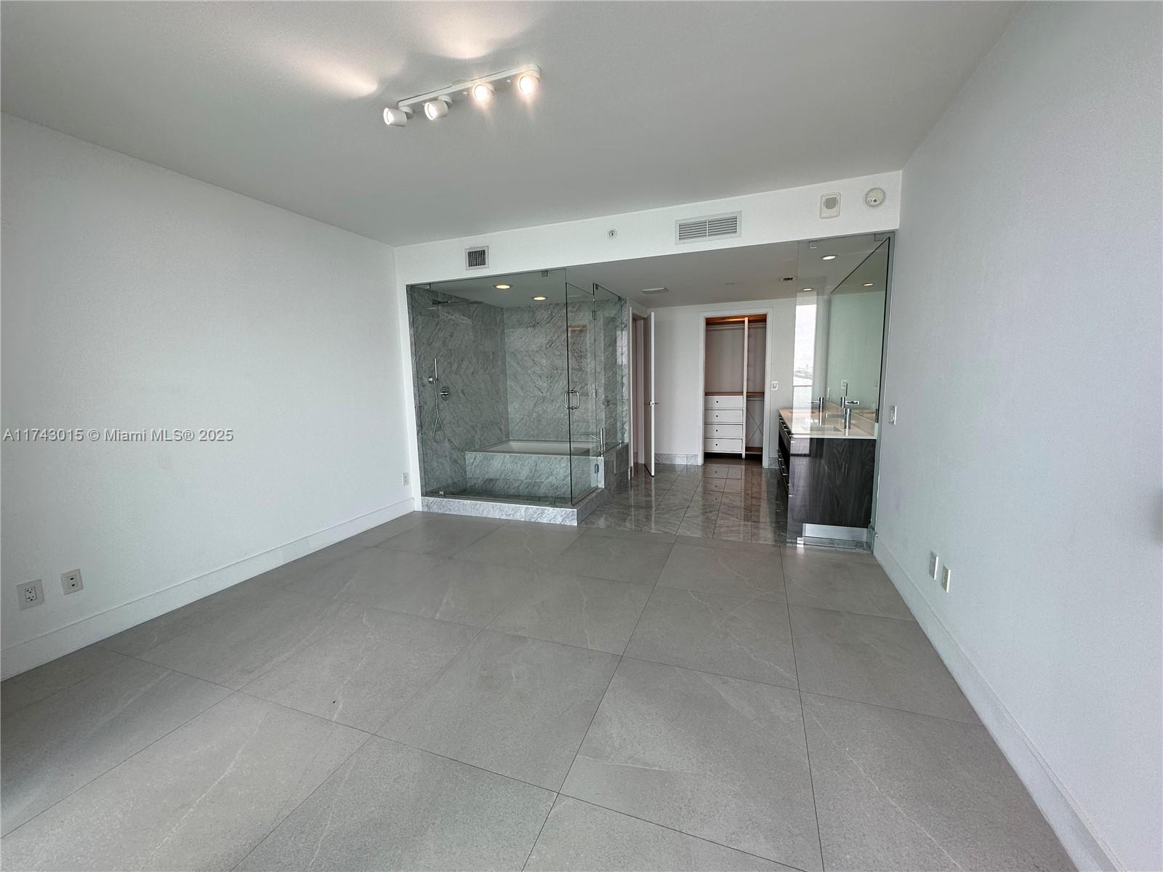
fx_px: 470
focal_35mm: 14
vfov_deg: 85.7
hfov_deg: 102.1
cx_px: 582
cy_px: 436
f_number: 2.2
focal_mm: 2.22
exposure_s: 1/147
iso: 40
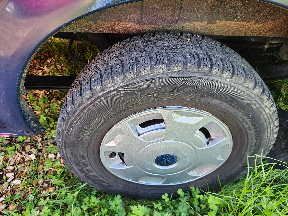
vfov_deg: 58.9
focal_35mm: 23
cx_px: 144
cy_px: 108
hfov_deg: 73.9
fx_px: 191
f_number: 1.8
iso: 32
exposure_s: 1/100
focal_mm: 5.4
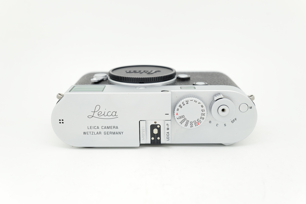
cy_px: 102
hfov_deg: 45.4
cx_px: 153
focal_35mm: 43
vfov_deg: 31.2
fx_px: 365
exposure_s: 1/100
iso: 800
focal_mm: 43
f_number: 8
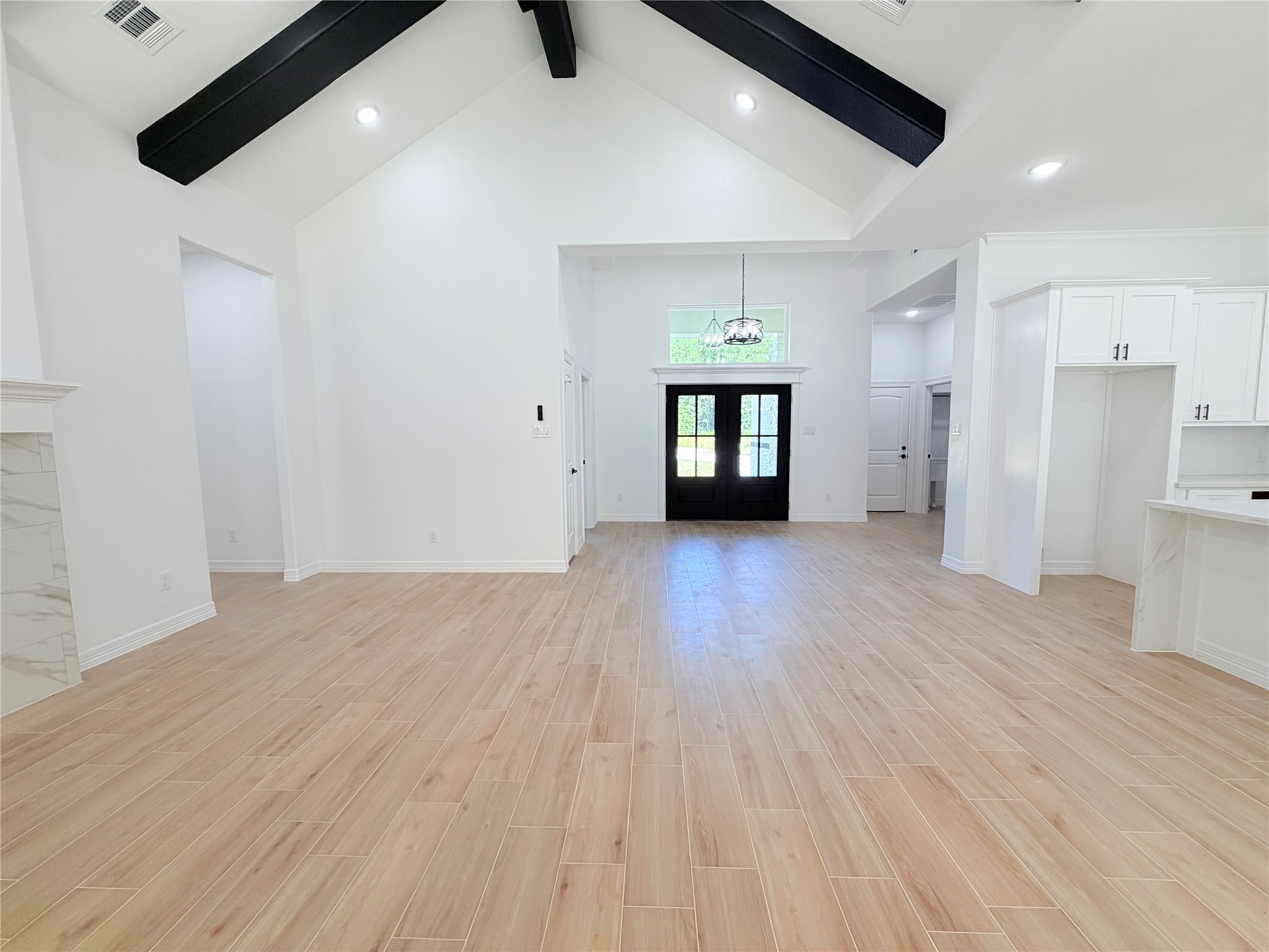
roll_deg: +1.0
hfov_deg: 102.1
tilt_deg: -4.9
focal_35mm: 14
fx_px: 513
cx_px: 634
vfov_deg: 85.7
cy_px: 476
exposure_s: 1/120
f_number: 2.2
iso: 100
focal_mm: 2.22
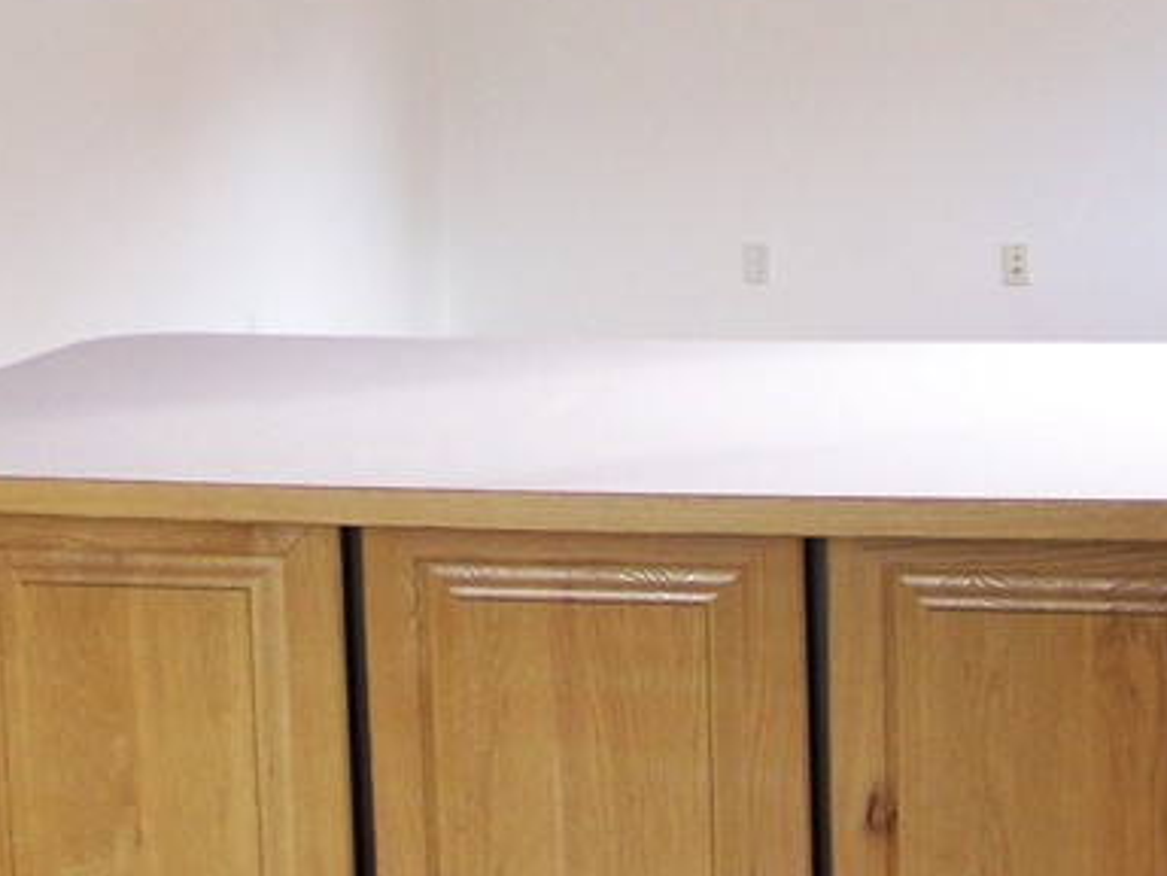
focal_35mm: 96
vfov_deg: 15.2
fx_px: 3236
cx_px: 474
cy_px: 52
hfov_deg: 20.4
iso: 125
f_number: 2.8
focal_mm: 5.85
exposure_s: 1/30
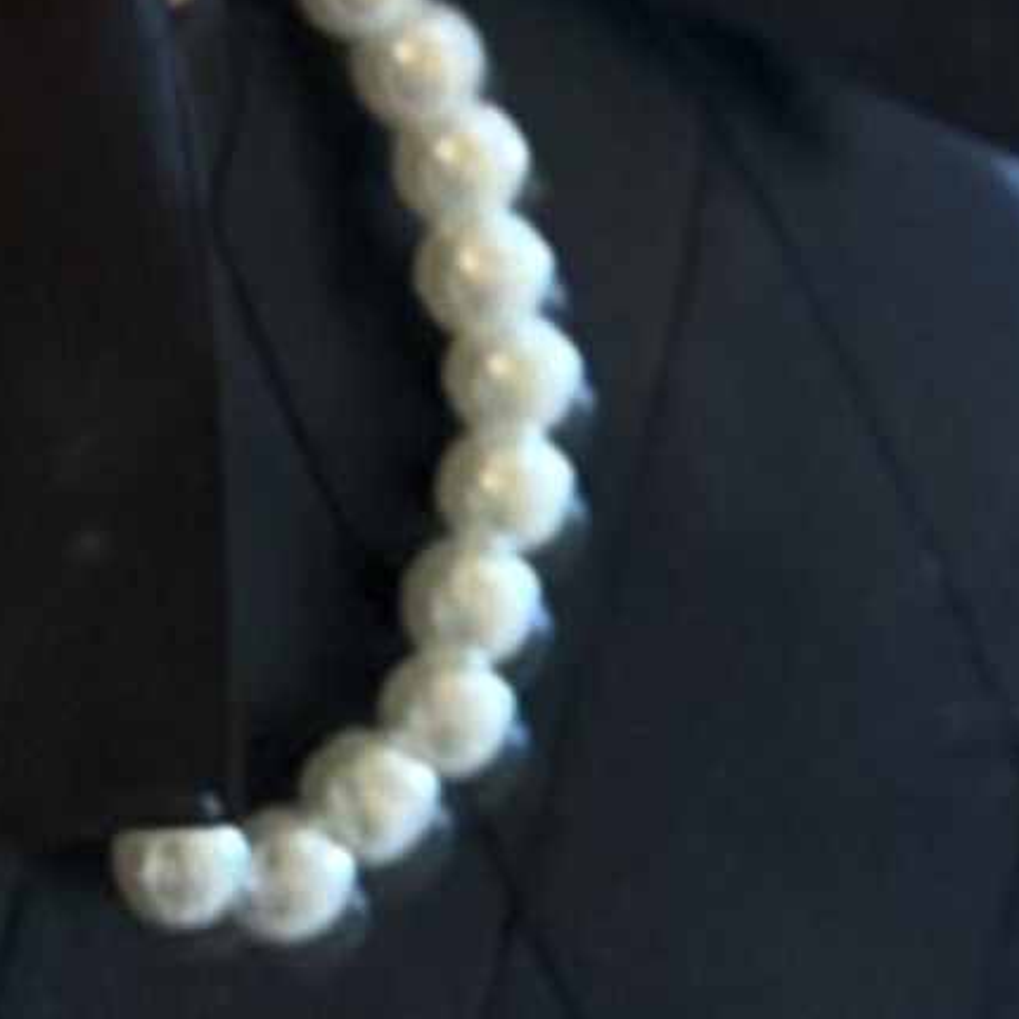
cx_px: -1436
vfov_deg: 4.3
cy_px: -1346
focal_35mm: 398
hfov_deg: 4.3
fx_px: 13255
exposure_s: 1/40
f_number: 1.78
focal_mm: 6.76
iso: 400
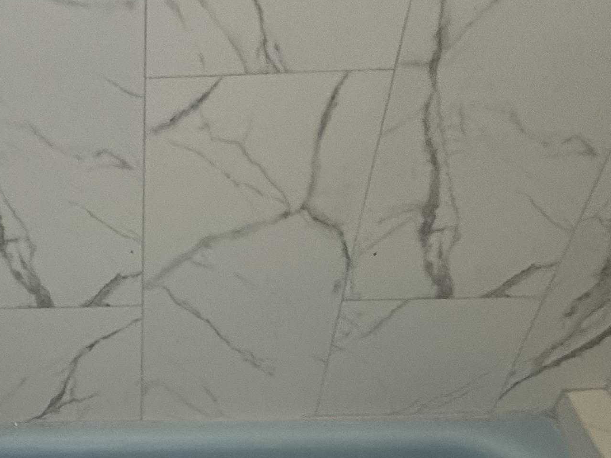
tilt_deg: -53.6
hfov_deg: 40.7
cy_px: 600
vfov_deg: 27.3
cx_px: 100
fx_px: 777
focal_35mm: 44
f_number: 2.2
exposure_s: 1/99
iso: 200
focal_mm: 2.22
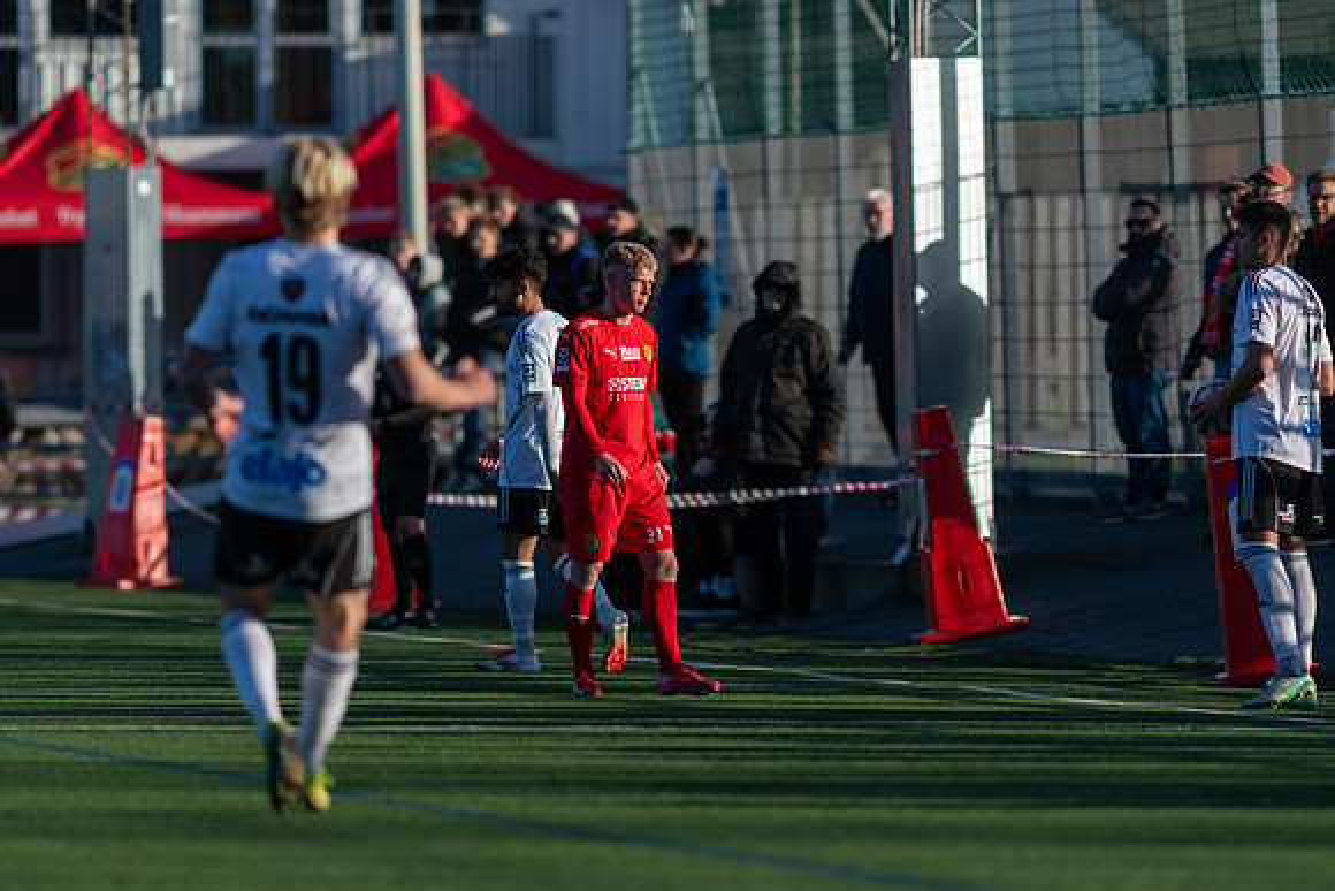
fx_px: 16691
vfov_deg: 3.1
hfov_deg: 4.6
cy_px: 446
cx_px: 668
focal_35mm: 450
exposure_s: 1/1600
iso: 160
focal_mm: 300
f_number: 3.2
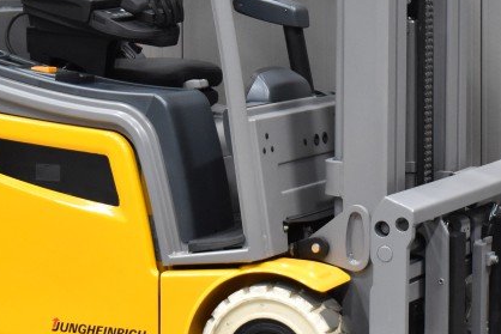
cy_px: 28
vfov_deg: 10.2
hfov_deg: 15.4
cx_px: 260
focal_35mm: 133
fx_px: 1858
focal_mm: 31
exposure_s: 1/60
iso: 1600
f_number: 4.2
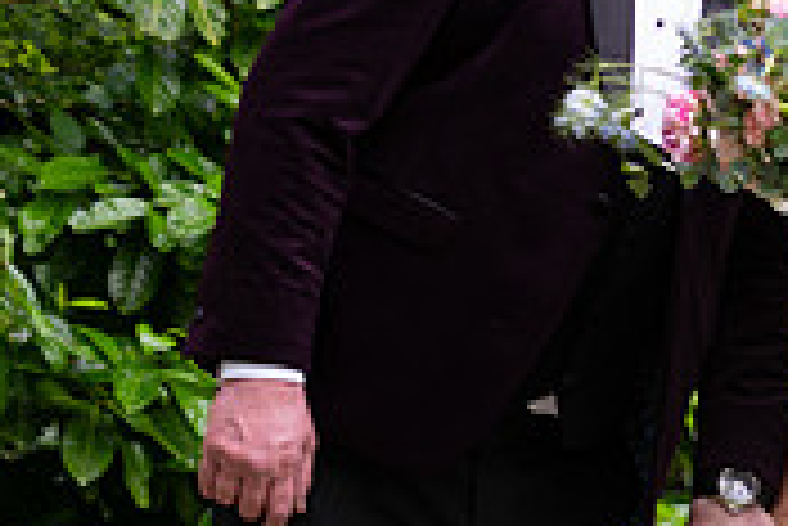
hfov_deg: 5.2
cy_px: 124
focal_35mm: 398
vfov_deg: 3.5
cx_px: 716
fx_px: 8719
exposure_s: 1/200
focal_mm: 120
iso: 320
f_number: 3.5
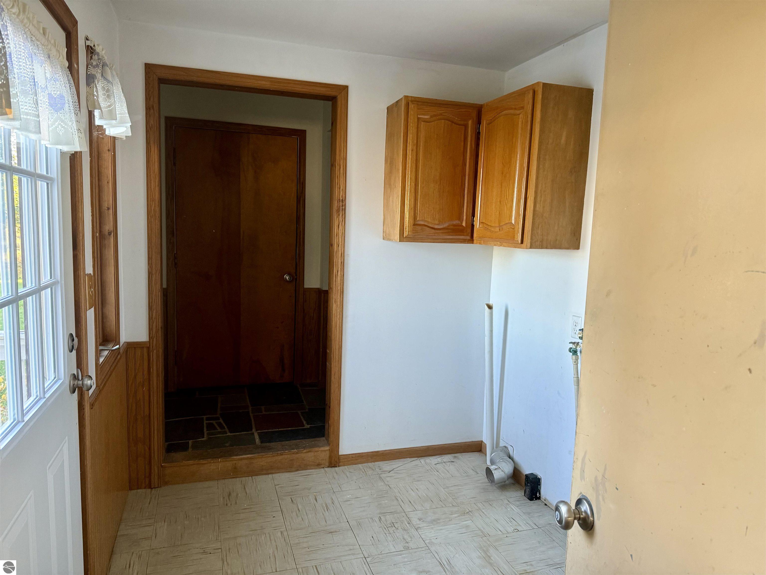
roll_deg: -2.2
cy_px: 288
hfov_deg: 71.6
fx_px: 531
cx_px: 383
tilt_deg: -6.7
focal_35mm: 24
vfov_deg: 56.8
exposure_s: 1/60
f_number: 1.78
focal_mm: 6.76
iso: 200
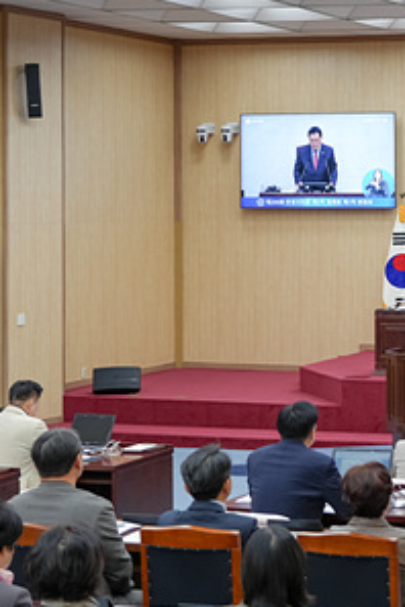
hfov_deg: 15.9
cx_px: 509
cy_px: 301
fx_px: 1384
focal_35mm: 82
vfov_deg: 24.8
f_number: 4.5
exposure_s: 1/40
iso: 250
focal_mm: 38
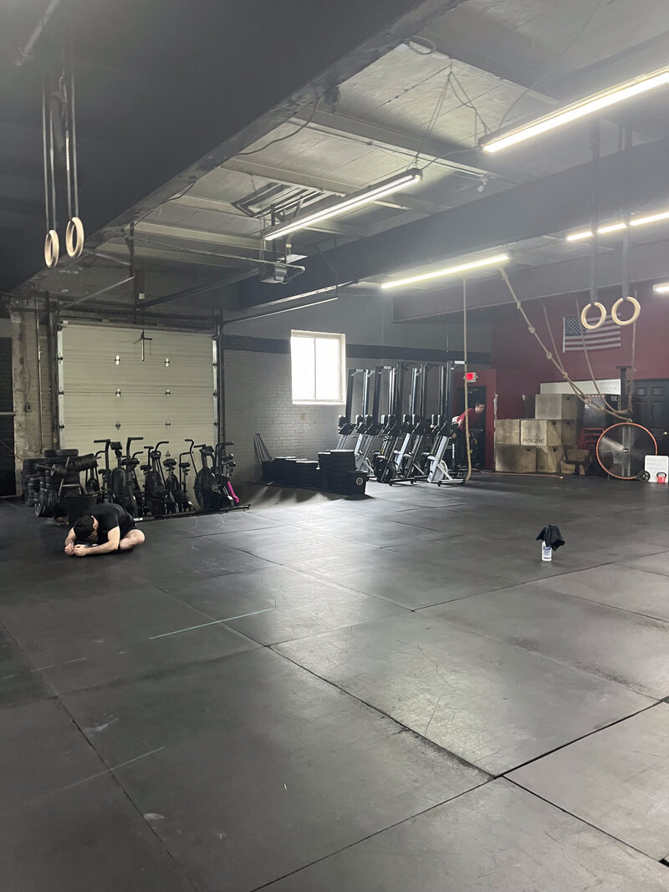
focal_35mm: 26
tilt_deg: -0.4
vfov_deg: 67.3
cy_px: 446
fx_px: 670
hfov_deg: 53.1
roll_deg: +0.8
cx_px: 334
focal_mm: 5.1
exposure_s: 1/60
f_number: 1.6
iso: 250
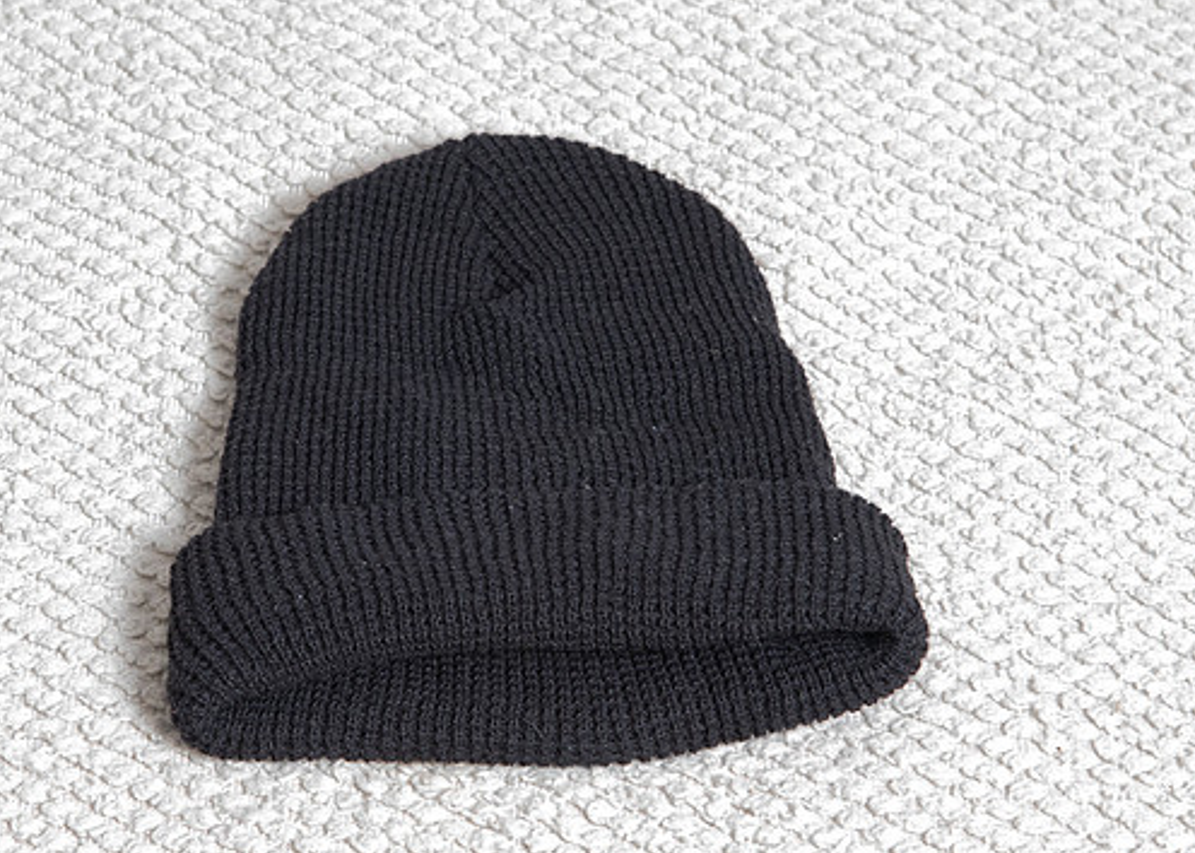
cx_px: 535
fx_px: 6481
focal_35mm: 191
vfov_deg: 7.5
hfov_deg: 10.5
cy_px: 473
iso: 2500
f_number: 9
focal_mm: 105
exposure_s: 1/125
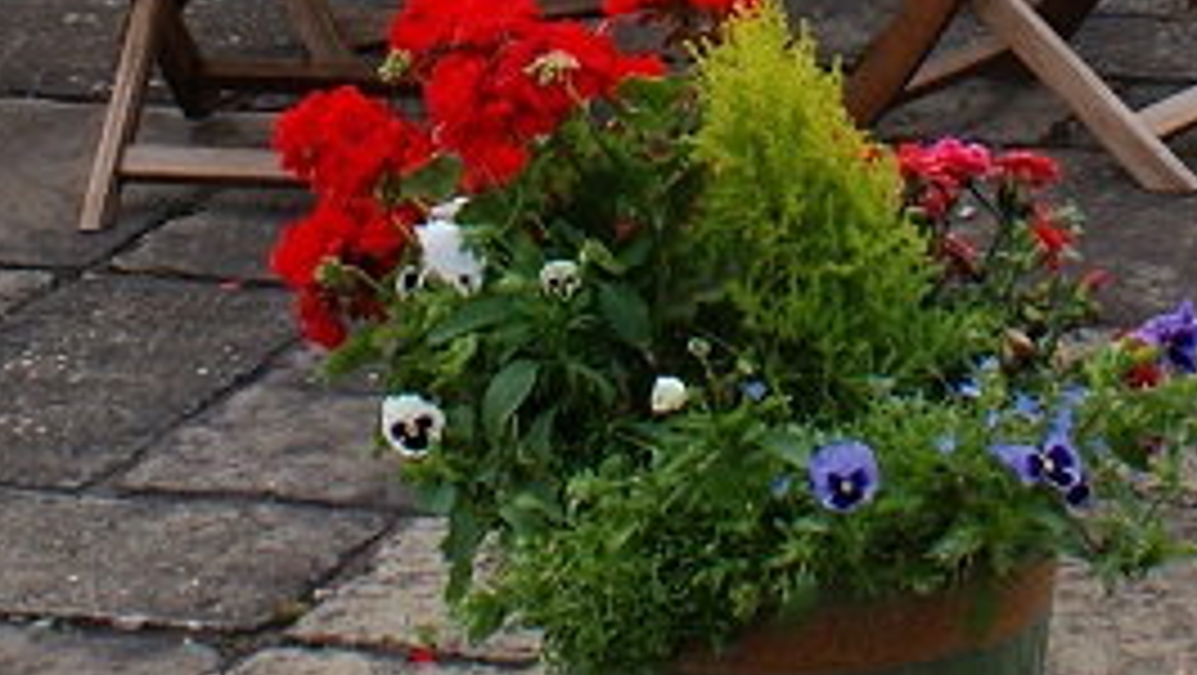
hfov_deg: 14.2
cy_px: -724
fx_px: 4796
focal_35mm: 151
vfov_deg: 7.7
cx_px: 684
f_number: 9
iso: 100
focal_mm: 20
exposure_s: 1/80
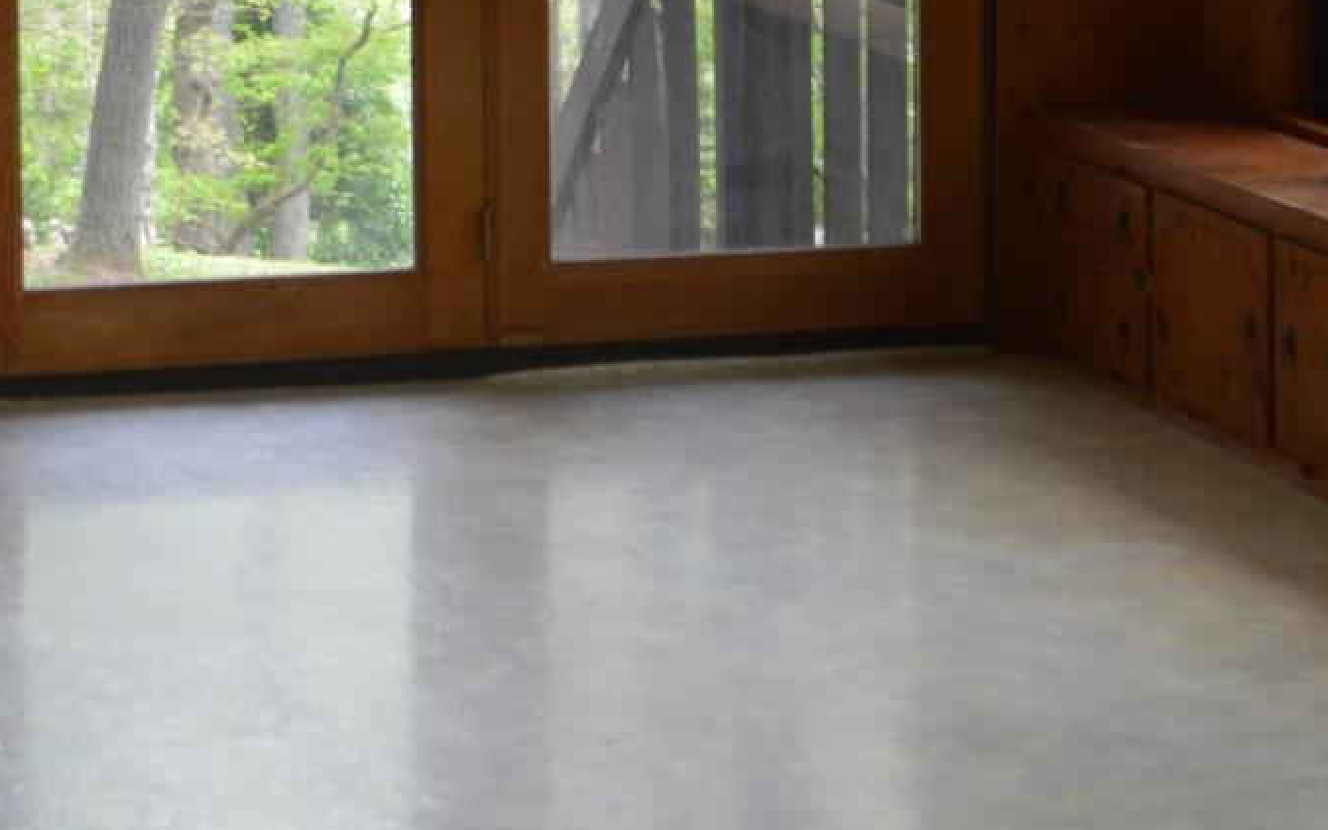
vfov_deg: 9.3
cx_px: 1031
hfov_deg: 15.0
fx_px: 5031
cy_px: -148
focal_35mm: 139
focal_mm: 30
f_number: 4.5
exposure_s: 1/80
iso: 400
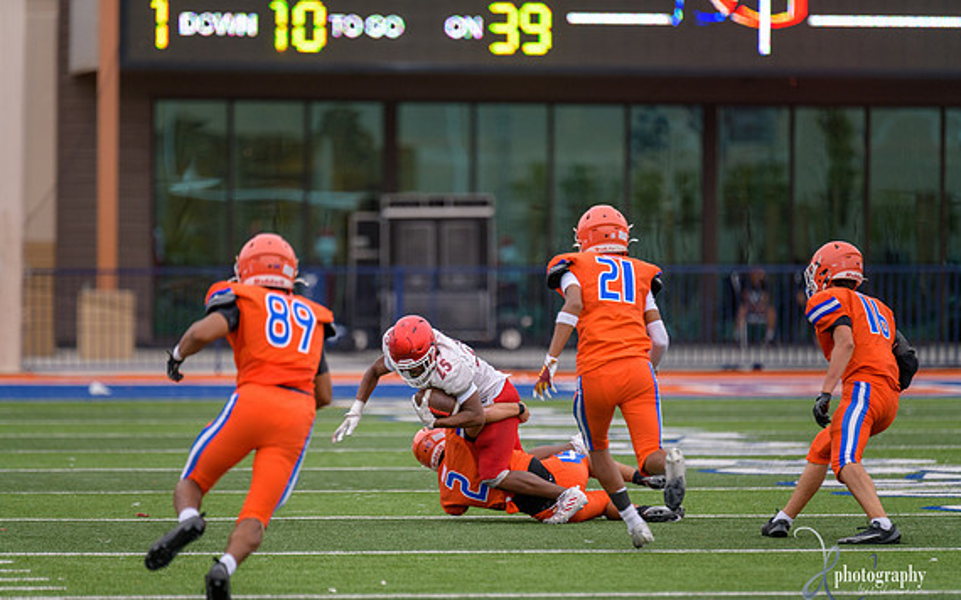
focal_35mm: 311
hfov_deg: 6.8
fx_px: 8144
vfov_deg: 4.2
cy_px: 324
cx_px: 486
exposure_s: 1/500
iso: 220
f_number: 2.8
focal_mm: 300
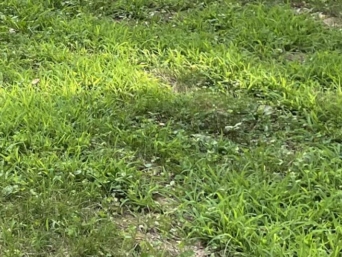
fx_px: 1176
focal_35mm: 119
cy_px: -122
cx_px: -343
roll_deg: +2.7
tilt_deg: -5.1
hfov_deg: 14.0
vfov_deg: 11.9
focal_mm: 4.2
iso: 32
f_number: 1.6
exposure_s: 1/128
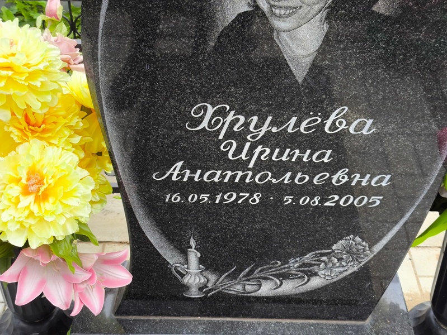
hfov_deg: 38.2
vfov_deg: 29.1
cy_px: 168
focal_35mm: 50
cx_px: 224
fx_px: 646
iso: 50
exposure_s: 1/211
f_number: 1.7
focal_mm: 4.71
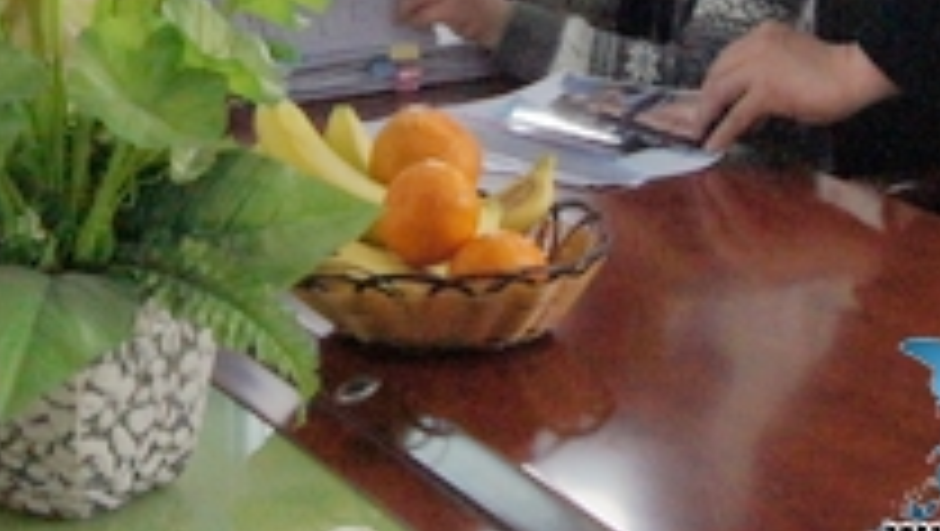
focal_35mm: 124
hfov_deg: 17.3
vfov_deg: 9.6
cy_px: -234
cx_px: 373
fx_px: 3093
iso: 3200
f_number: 8
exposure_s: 1/160
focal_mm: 30
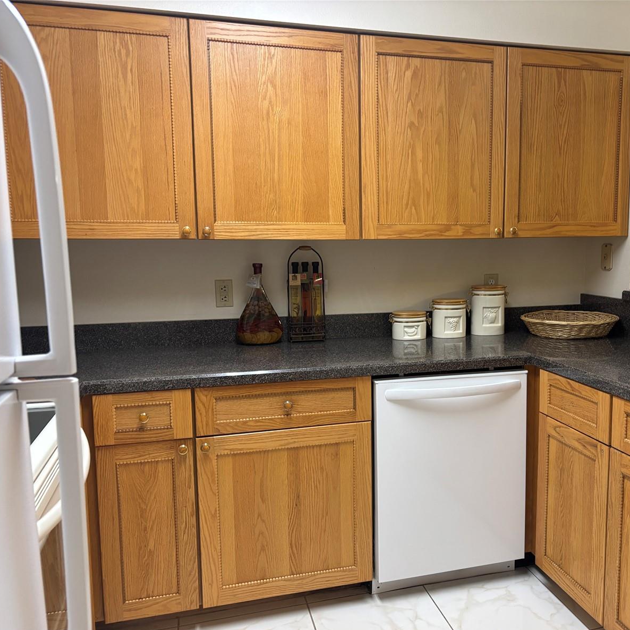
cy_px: 318
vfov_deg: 52.5
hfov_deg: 52.0
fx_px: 638
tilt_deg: -6.3
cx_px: 391
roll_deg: -0.5
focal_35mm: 31
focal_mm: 5.96
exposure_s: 1/60
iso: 200
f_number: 1.6
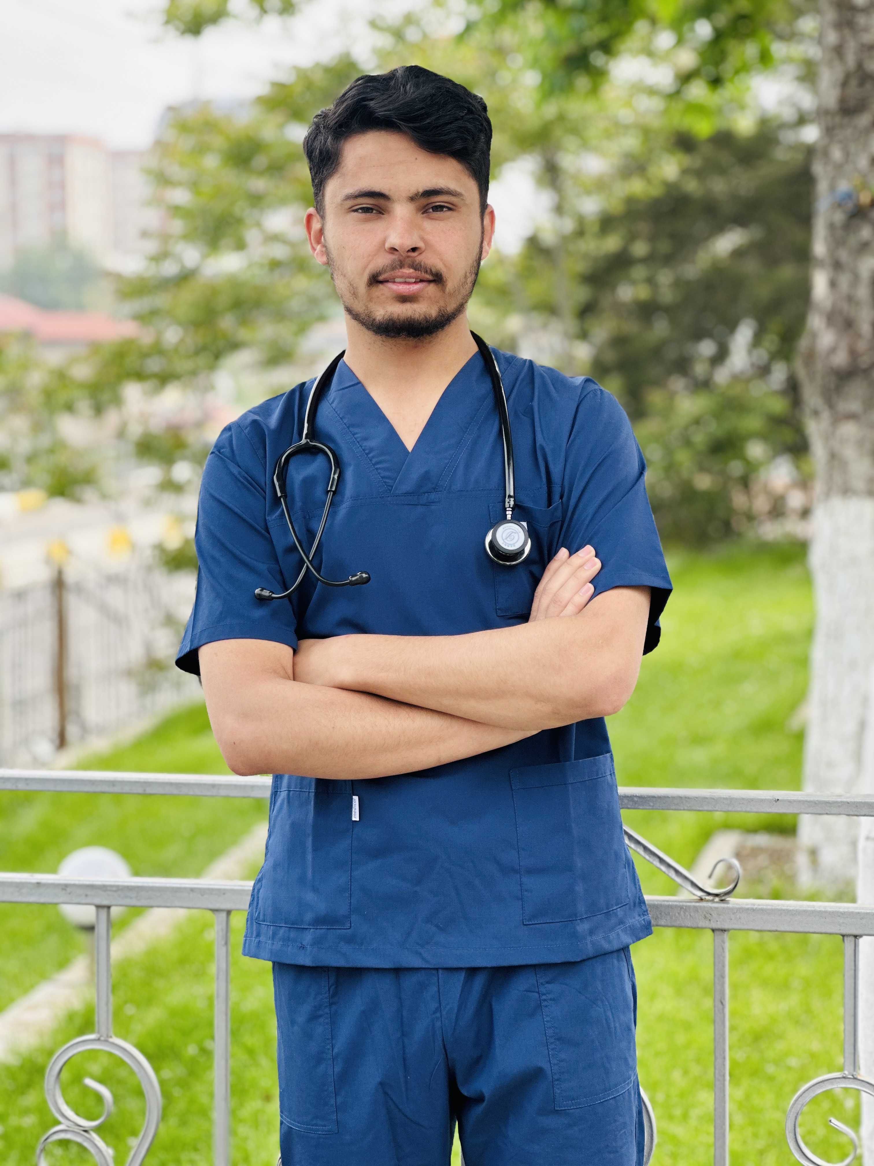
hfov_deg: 19.1
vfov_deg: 25.3
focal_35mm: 77
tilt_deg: -4.8
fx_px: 2592
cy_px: 583
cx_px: 437
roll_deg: +0.4
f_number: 2.8
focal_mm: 9
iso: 32
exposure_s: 1/127
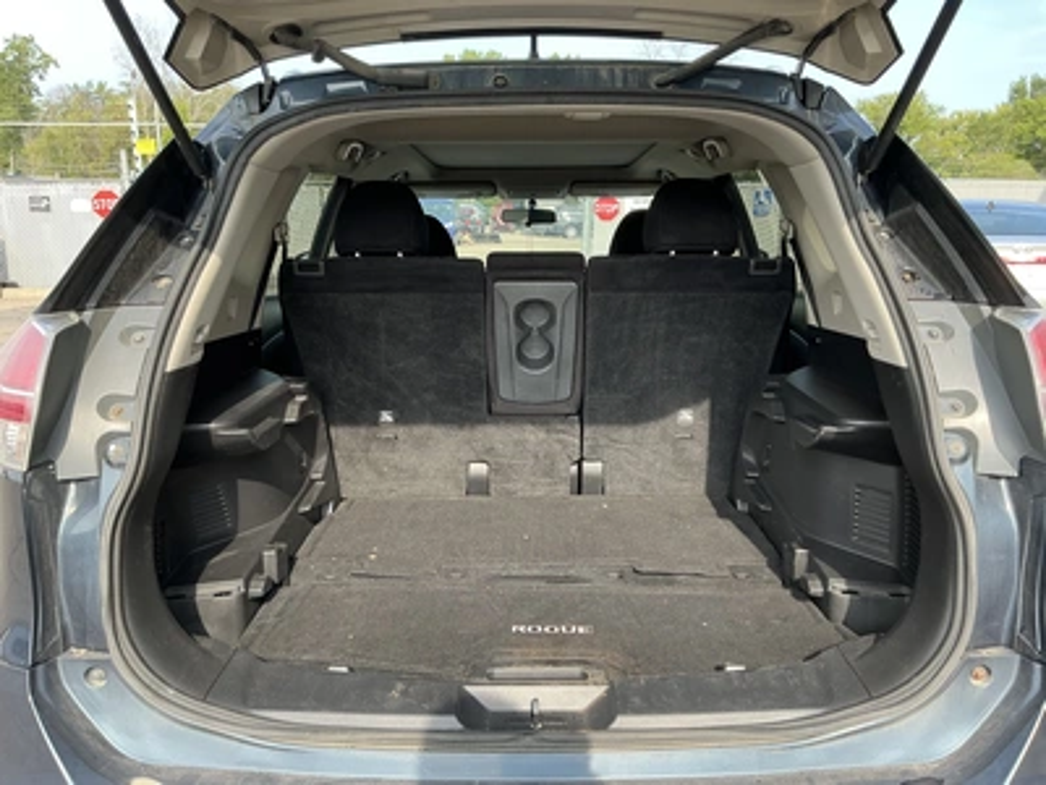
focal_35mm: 28
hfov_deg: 63.4
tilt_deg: -12.6
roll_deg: +0.4
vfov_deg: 49.7
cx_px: 523
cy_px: 392
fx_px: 846
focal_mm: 3
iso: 16
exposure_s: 1/129
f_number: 1.8
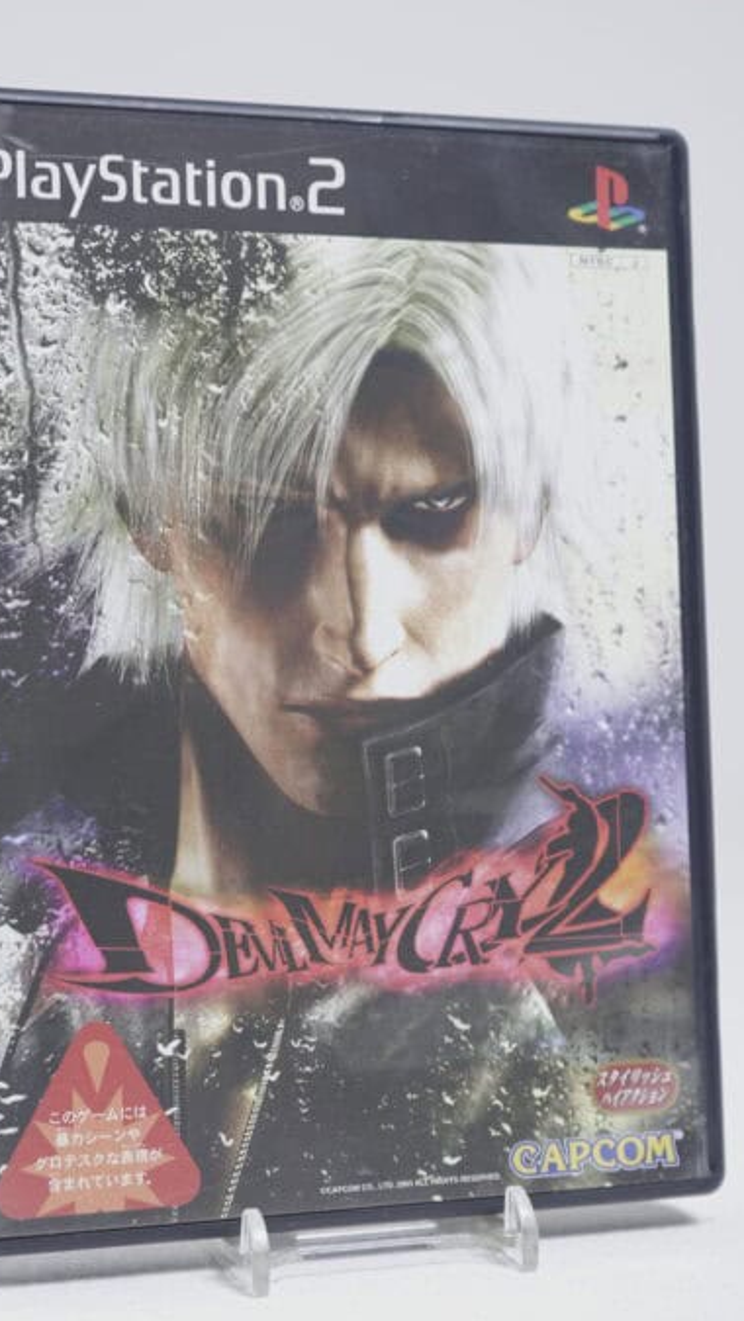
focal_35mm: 67
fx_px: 2348
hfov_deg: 18.0
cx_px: 331
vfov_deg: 31.4
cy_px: 638
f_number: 4.5
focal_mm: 36
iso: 100
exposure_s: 1/6
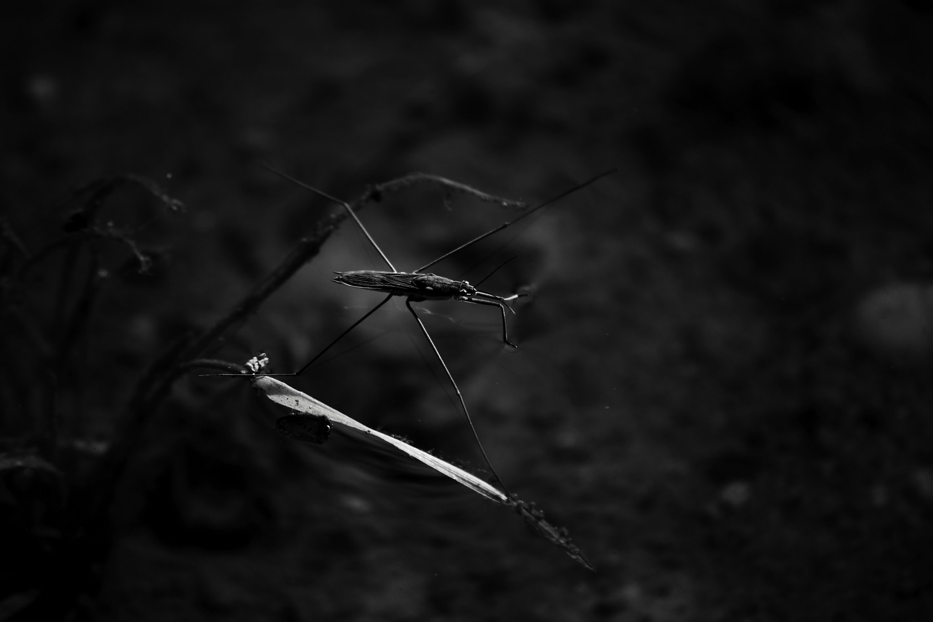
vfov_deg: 4.6
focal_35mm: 300
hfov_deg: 6.9
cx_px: 466
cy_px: 311
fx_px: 7774
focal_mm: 200
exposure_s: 1/250
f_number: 5.6
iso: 100
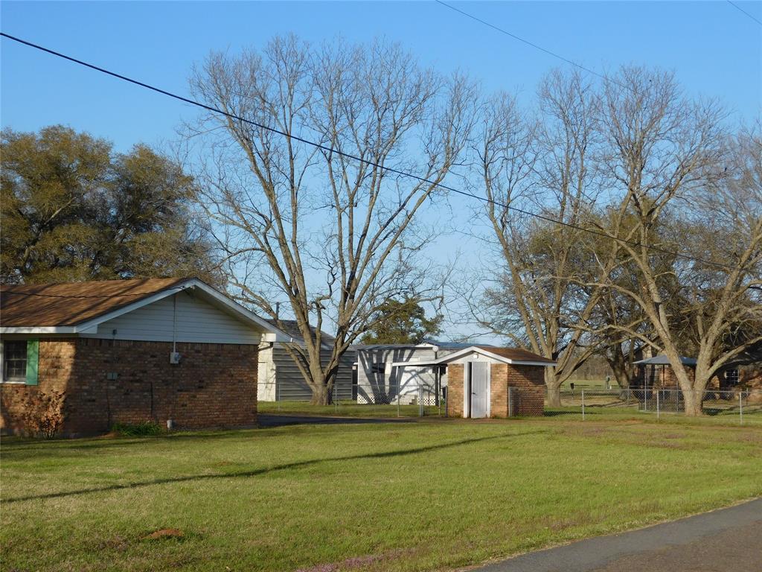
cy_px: 286
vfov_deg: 24.8
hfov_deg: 32.7
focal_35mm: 59
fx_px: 1299
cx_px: 381
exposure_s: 1/1250
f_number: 4
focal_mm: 10.4
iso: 125
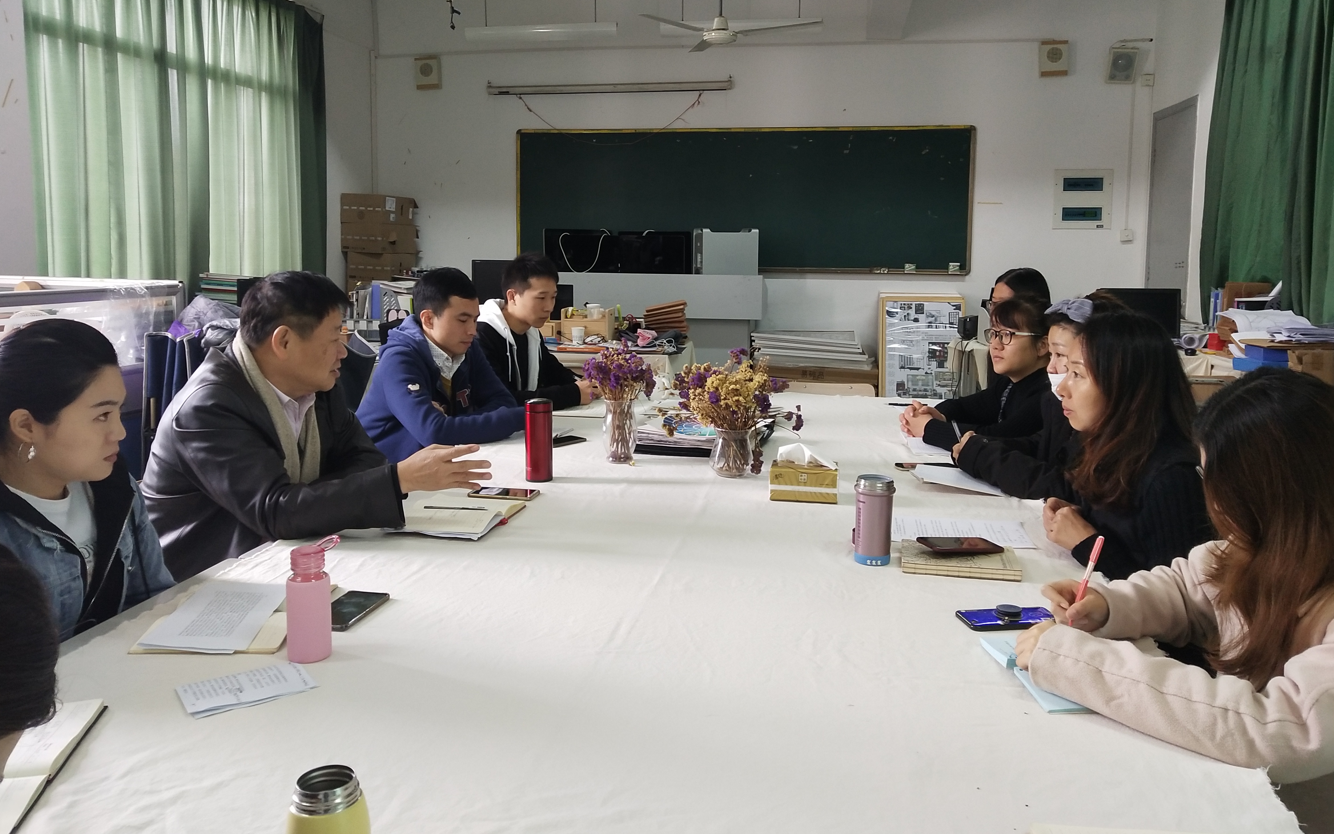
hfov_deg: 59.7
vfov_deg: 39.3
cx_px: 668
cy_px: 335
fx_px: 1163
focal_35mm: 32
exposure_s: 1/50
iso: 301
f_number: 1.8
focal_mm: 3.95
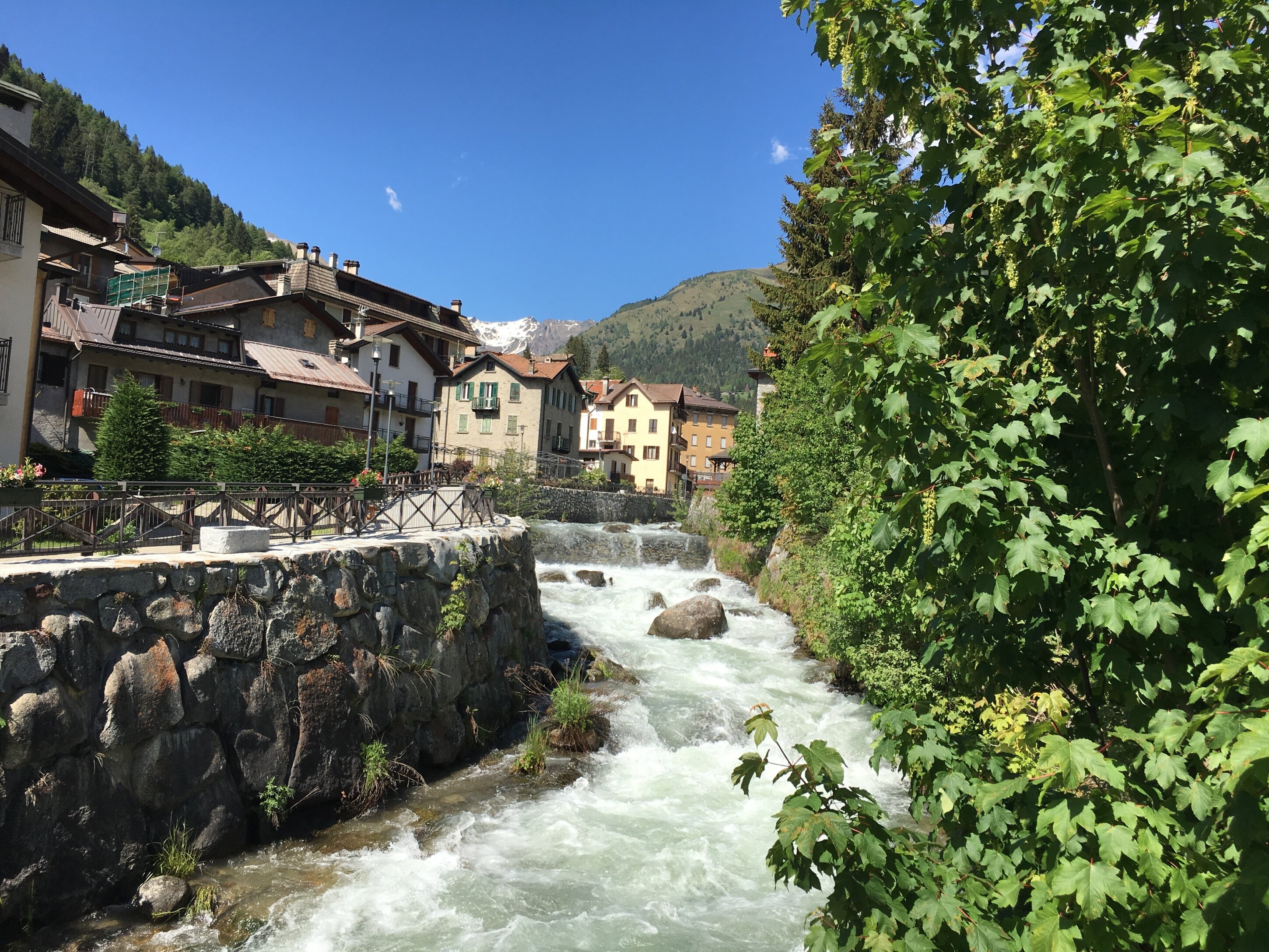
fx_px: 1063
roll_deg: -3.0
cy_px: 476
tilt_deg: +3.1
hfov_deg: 61.7
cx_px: 634
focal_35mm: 29
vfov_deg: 48.2
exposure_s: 1/1399
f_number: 2.2
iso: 25
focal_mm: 4.15
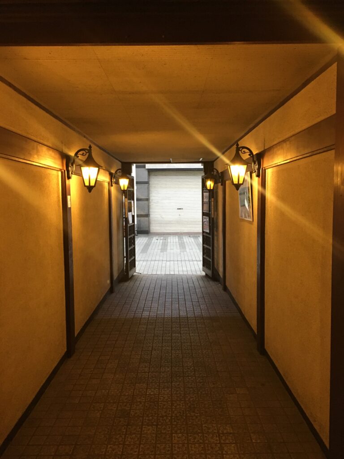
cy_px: 230
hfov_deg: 48.2
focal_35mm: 29
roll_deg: +0.2
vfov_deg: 61.7
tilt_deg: -3.9
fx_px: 384
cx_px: 172
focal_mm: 4.15
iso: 200
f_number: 2.2
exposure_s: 1/30
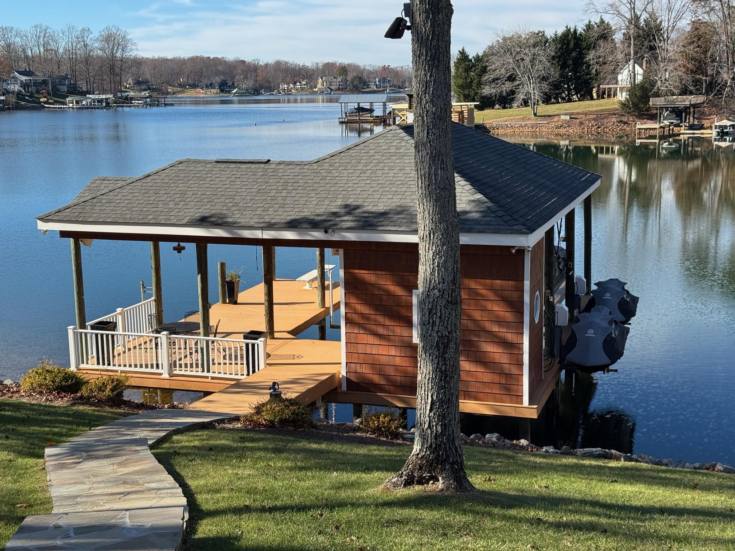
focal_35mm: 48
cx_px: 368
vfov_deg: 30.3
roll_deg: +1.4
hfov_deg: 39.7
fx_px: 1019
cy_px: 276
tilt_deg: -10.8
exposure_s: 1/1984
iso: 64
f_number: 1.78
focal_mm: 6.76
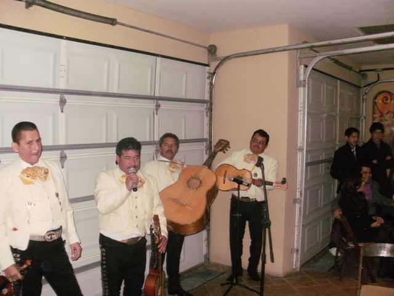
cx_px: 197
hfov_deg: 51.4
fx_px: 410
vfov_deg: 39.7
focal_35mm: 36
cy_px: 148
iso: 400
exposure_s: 1/30
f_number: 3.5
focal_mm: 6.3
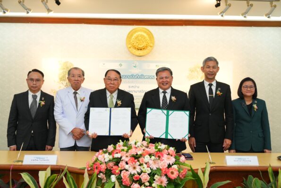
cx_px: 140
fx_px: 258
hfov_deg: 57.2
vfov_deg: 40.0
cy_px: 94
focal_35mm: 33
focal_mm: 33
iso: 1000
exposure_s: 1/200
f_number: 3.2
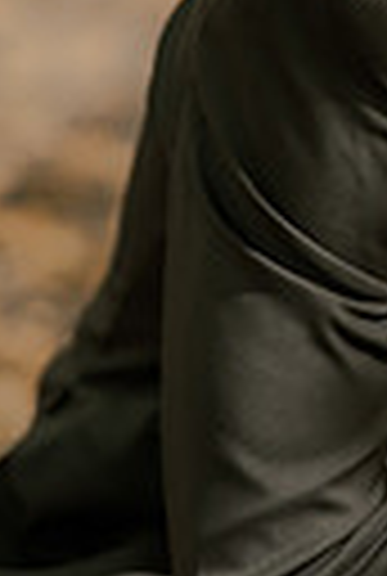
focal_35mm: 298
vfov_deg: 6.9
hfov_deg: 4.6
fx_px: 4779
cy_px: -54
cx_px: 630
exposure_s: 1/400
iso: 100
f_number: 2
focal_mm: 85
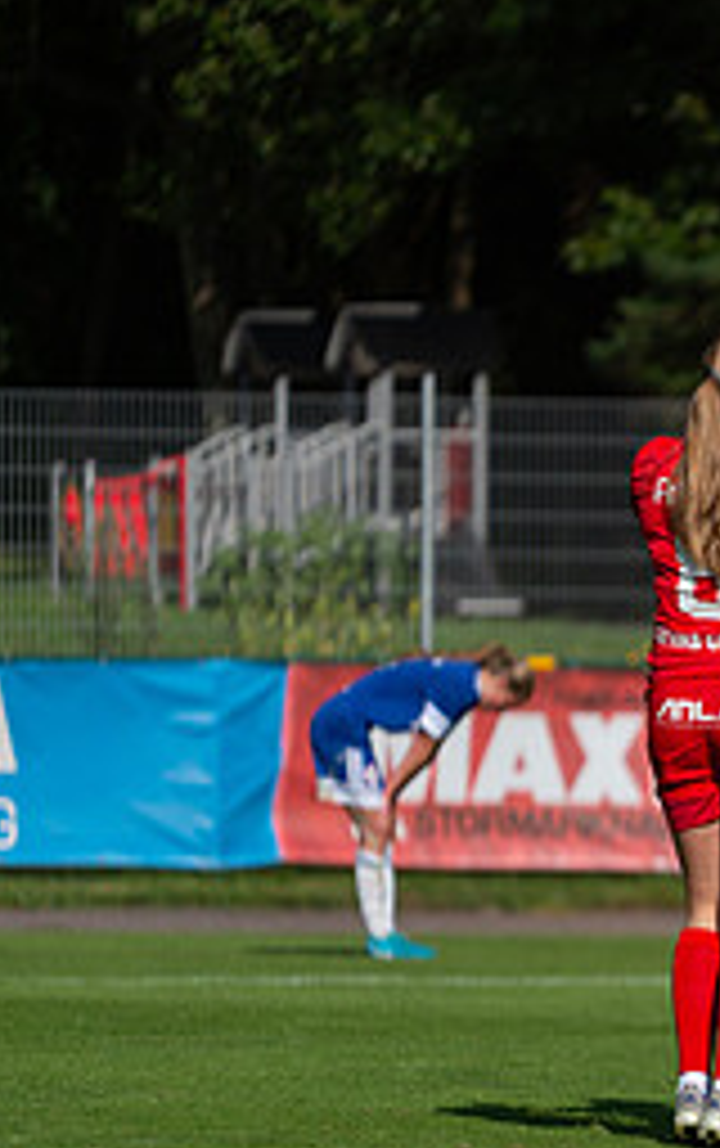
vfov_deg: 4.5
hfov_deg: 2.8
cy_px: 752
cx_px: 958
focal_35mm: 463
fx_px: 14495
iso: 100
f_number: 3.2
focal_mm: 200
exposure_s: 1/3200
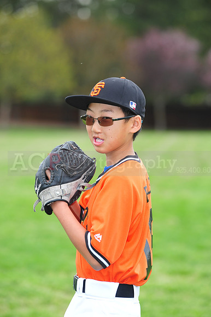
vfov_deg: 12.5
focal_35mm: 165
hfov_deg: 8.3
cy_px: 158
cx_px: 106
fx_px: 1452
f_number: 5
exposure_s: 1/320
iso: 400
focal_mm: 165
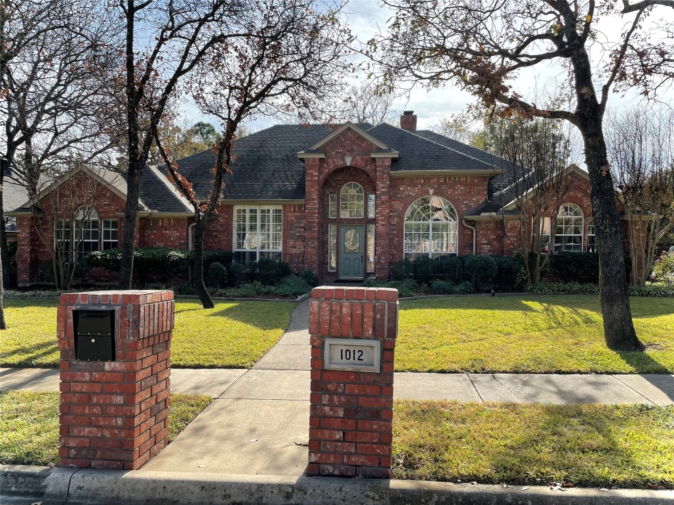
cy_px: 252
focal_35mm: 26
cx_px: 337
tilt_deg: +0.5
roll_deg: -0.3
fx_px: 506
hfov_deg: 67.3
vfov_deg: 53.1
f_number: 1.6
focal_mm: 4.2
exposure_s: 1/2304
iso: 32
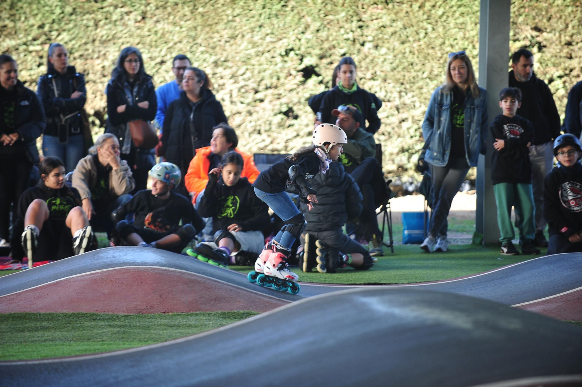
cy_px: 194
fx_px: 2908
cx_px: 291
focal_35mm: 180
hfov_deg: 11.4
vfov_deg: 7.6
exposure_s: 1/500
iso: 800
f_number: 2.8
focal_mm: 180
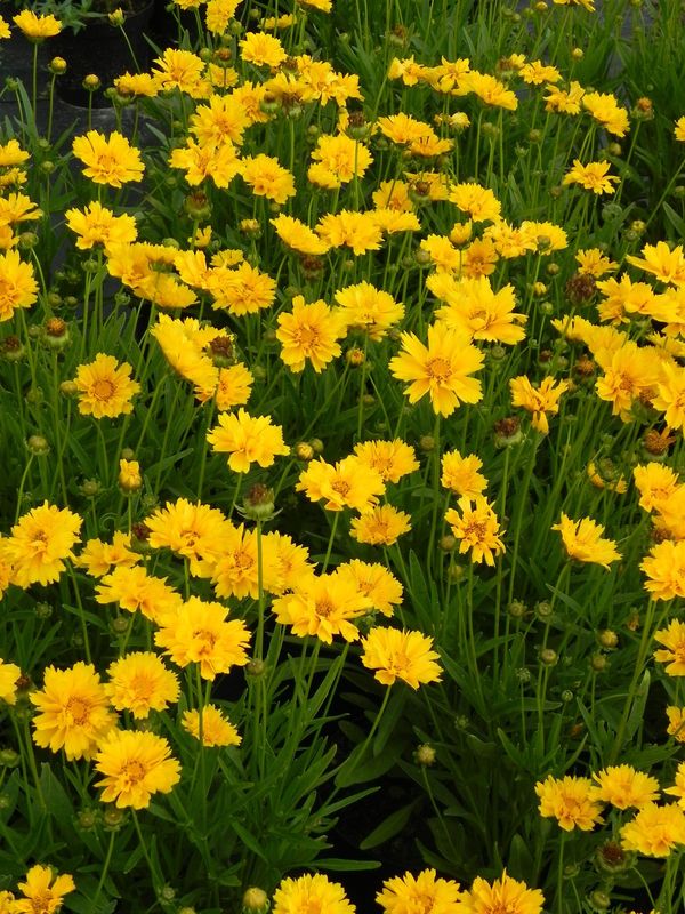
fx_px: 1741
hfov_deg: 22.3
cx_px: 342
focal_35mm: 66
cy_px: 457
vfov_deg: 29.4
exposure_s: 1/1000
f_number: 4
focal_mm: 11.8
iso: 160
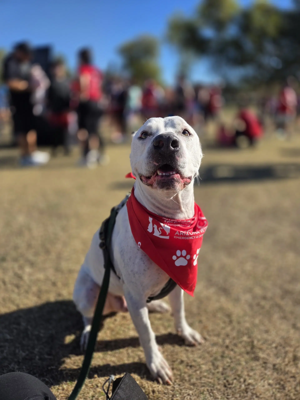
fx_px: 266
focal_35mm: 23
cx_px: 150
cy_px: 200
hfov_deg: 58.9
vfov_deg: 73.9
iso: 80
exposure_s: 1/4559
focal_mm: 5.4
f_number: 1.8
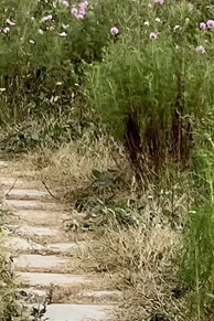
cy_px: -65
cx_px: 467
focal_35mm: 186
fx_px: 1658
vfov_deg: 10.9
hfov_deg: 7.1
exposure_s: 1/4202
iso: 32
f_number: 1.6
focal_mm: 5.1
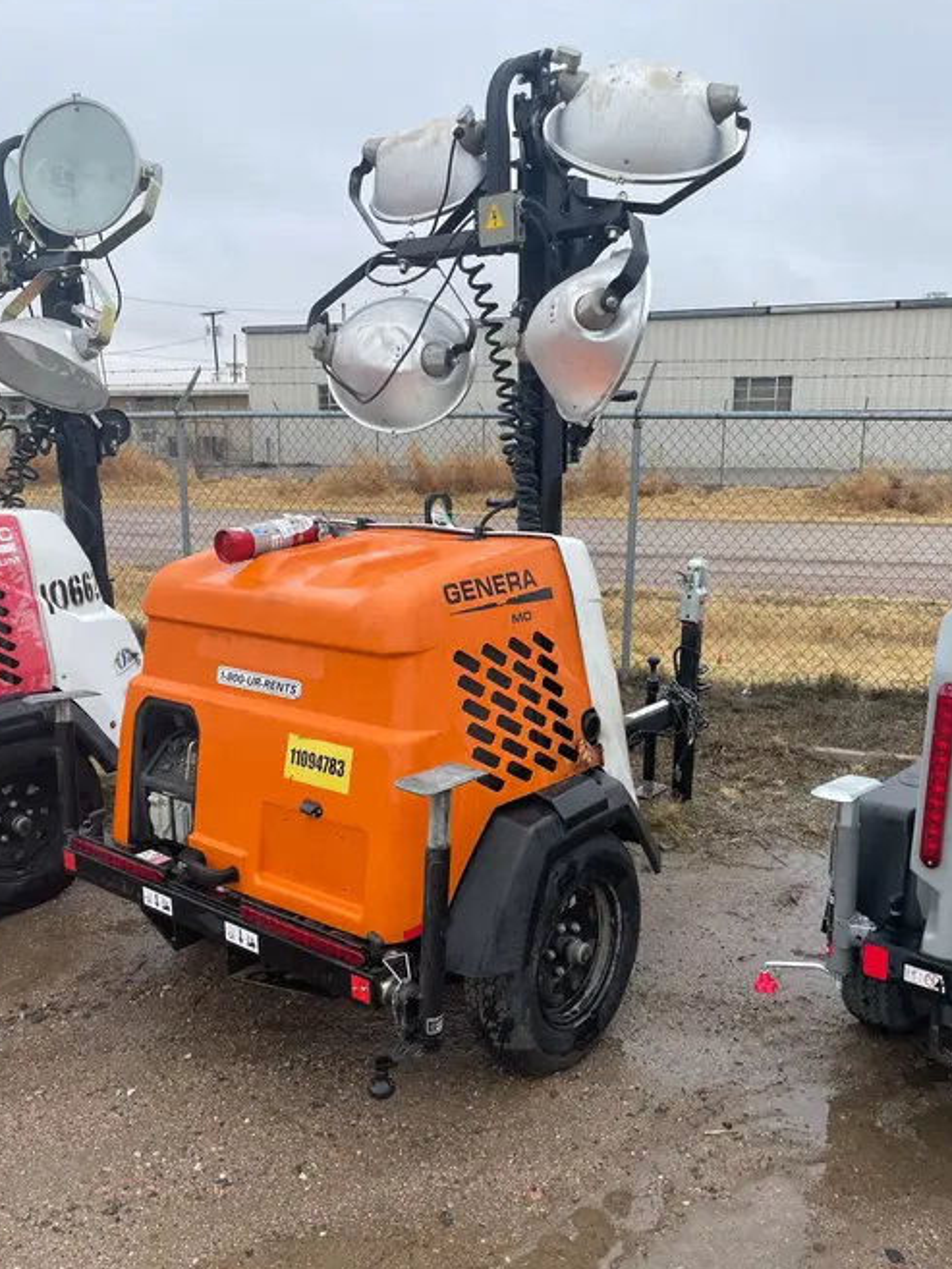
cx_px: 502
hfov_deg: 48.2
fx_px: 1063
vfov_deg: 61.6
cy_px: 681
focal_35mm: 29
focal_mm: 4.2
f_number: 1.6
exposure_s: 1/1052
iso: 50
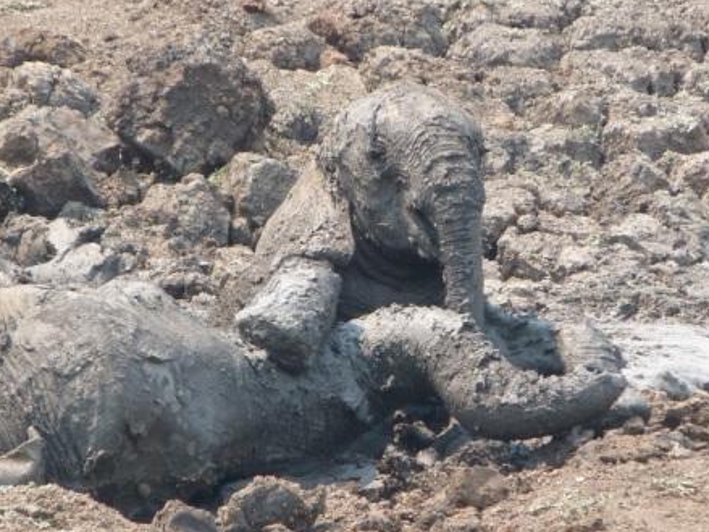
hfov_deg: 2.0
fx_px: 20312
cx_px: 357
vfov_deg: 1.5
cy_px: 265
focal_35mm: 992
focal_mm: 108
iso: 200
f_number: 5.2
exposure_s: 1/250
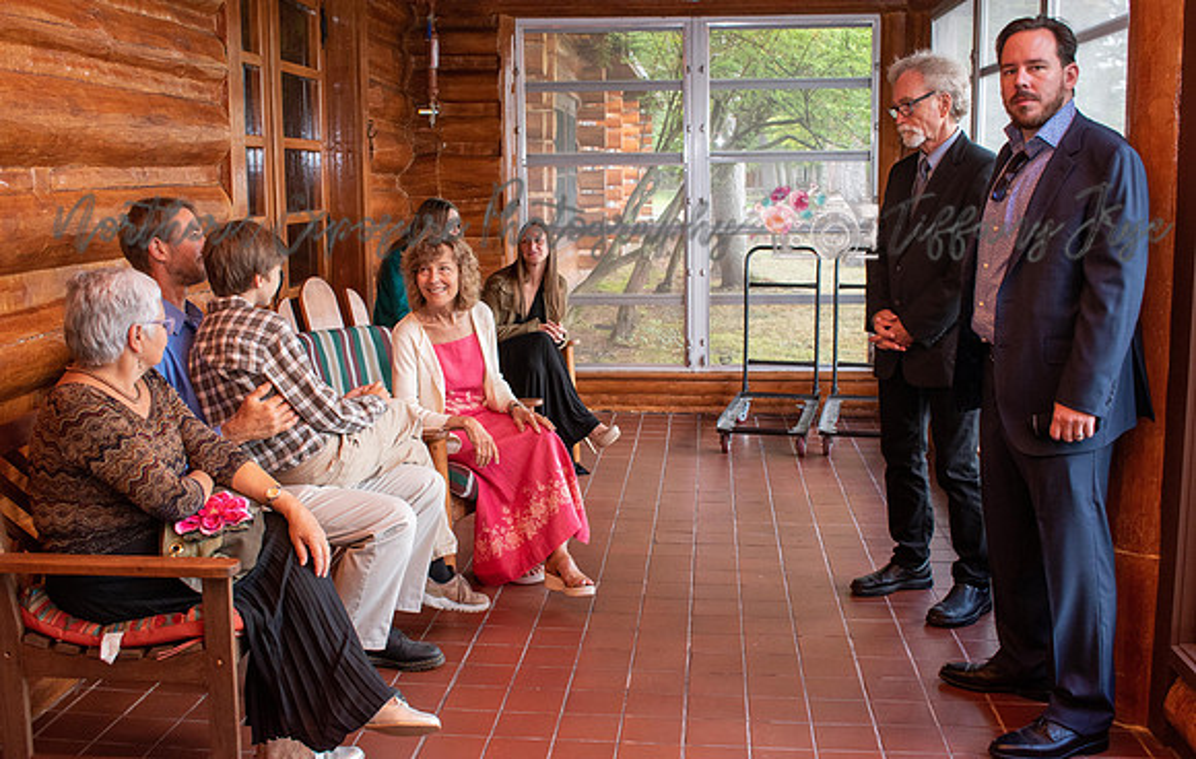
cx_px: 598
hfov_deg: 51.3
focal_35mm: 38
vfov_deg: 33.9
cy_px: 361
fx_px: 1245
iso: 800
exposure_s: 1/100
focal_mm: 25
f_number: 5
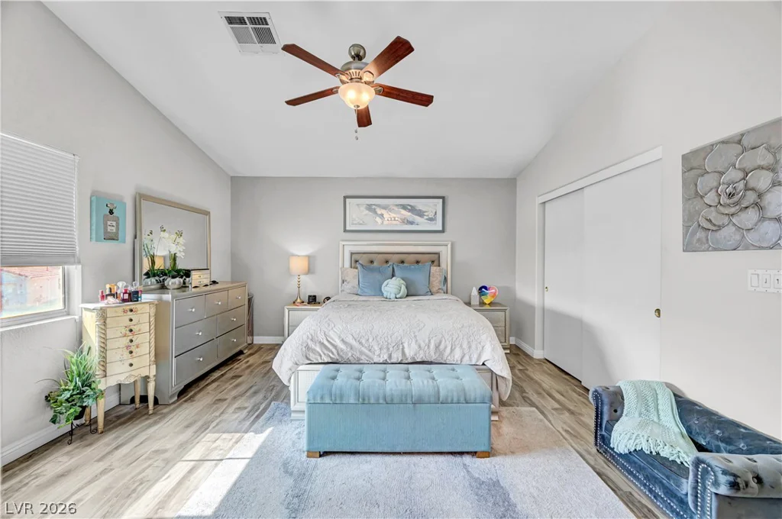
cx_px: 391
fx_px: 304
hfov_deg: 104.3
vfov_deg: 81.1
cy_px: 260
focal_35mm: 14
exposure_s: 1/20
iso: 800
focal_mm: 14
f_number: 8
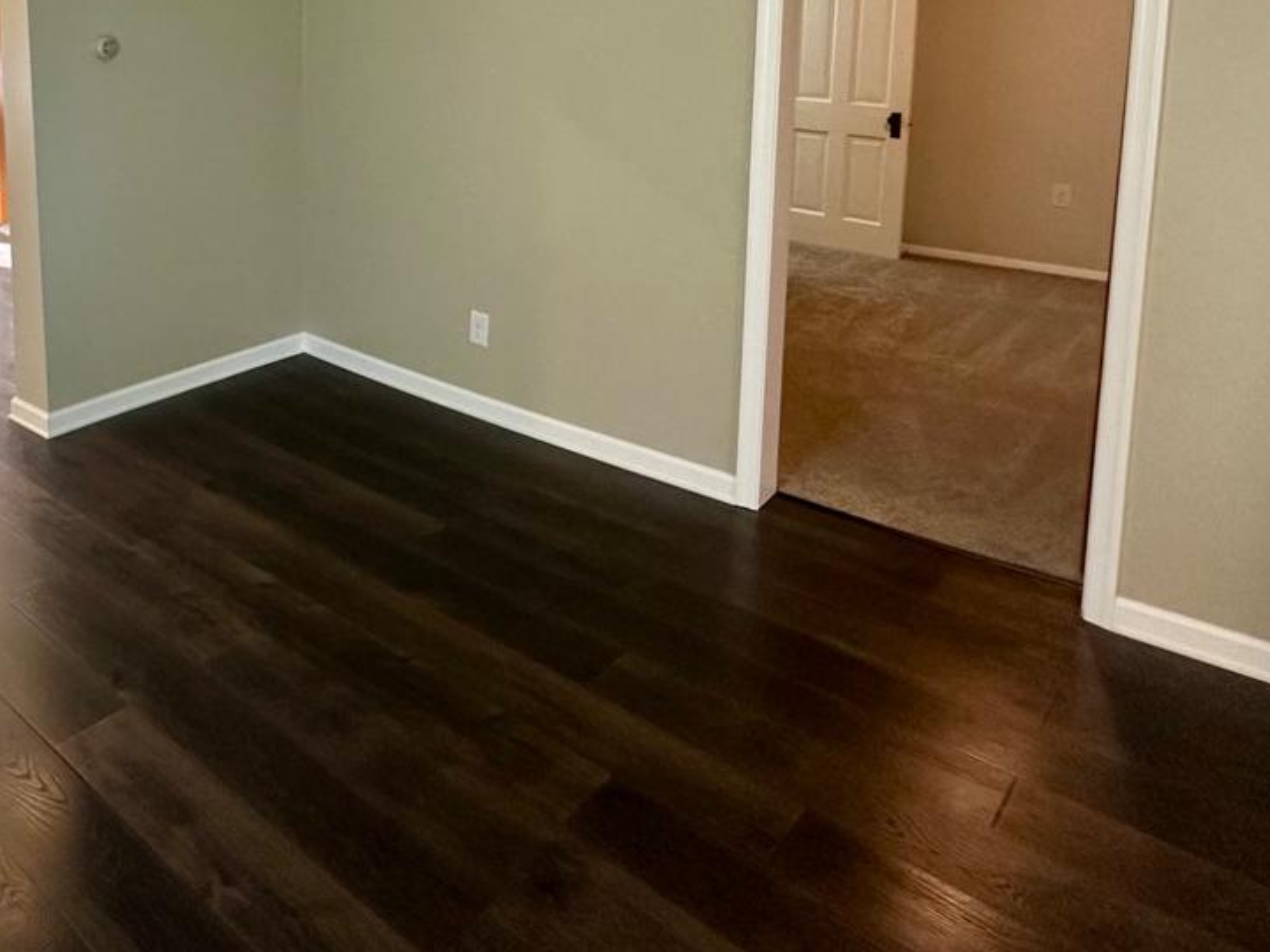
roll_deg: +0.0
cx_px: 279
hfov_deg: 59.2
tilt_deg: -5.9
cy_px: 127
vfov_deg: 45.8
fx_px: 1027
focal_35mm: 28
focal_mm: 2.22
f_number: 2.2
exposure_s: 1/120
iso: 200
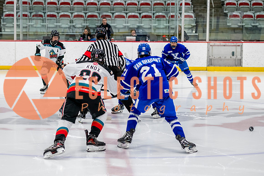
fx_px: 833
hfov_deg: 18.0
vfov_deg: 12.1
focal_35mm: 114
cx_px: 109
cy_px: 81
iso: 1600
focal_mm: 86
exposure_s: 1/800
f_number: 3.2
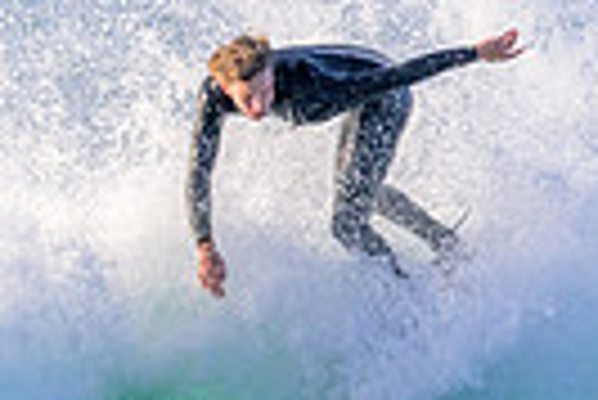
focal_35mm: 2001
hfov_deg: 1.0
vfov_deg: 0.7
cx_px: 405
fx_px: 33275
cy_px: 474
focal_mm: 460
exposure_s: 1/2000
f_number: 10
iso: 2500
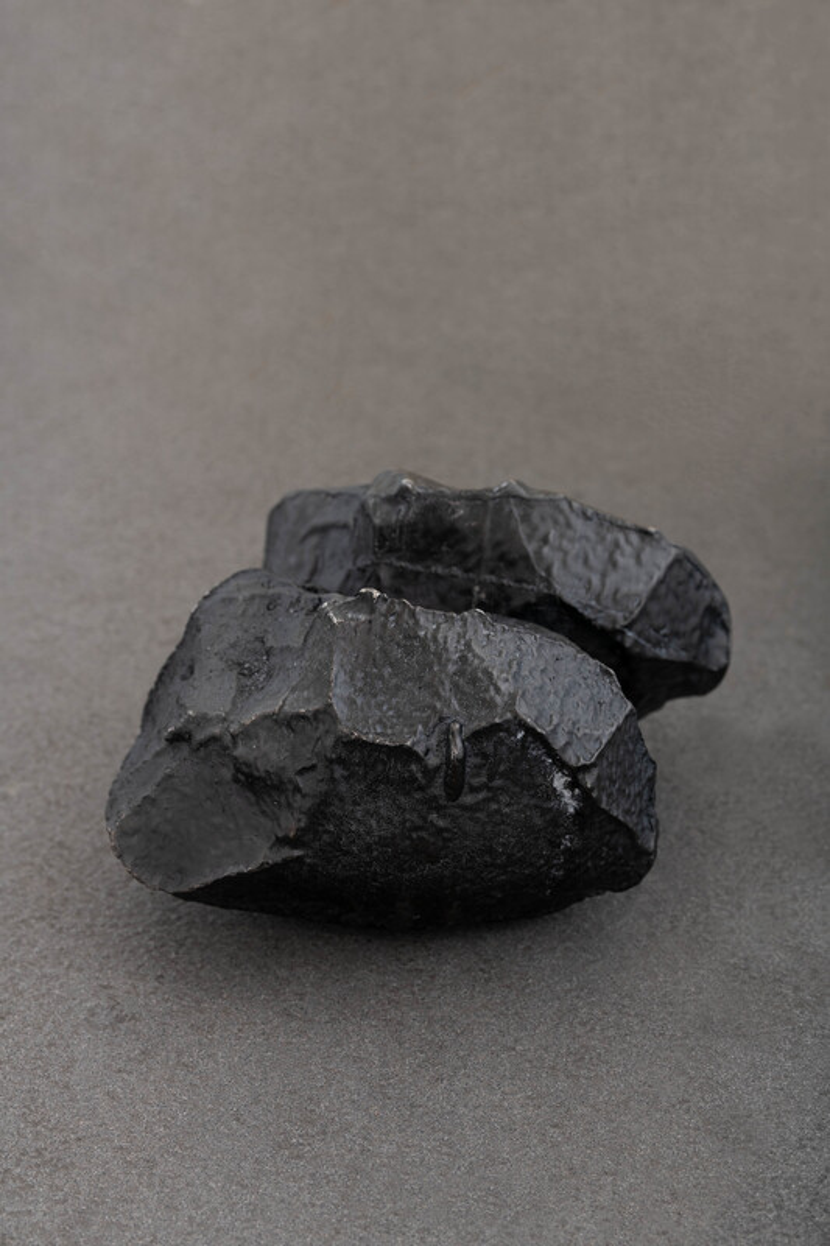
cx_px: 415
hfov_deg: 16.6
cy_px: 623
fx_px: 2837
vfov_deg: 24.8
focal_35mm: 82
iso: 125
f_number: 5
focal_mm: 82
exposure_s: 1/200
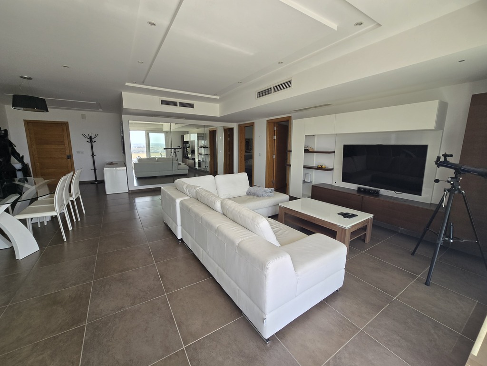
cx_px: 244
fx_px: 183
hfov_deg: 106.2
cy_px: 183
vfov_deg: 89.9
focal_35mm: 13
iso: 50
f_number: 2.2
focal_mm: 2.2
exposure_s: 1/585
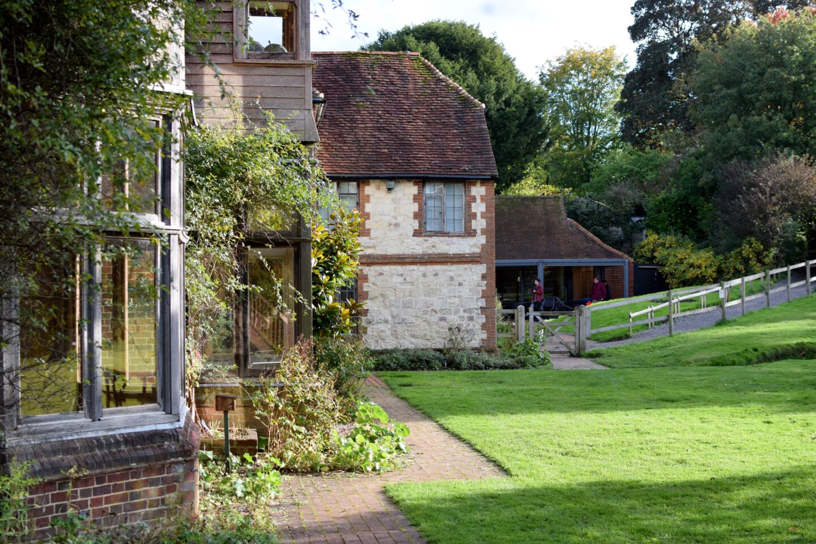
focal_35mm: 52
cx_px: 408
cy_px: 272
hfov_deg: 37.9
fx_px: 1190
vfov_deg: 25.8
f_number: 4
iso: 450
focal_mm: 35
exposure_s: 1/1000
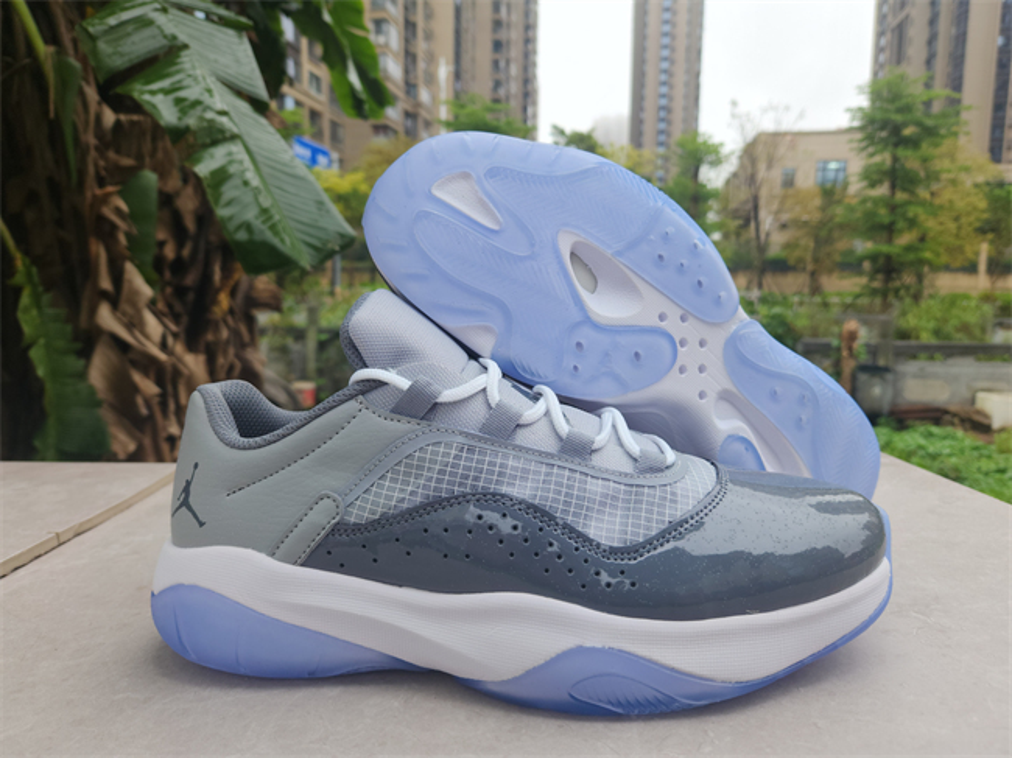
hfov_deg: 73.9
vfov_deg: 58.8
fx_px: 672
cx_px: 506
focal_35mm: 23
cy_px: 379
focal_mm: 5.4
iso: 20
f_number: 1.8
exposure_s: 1/50
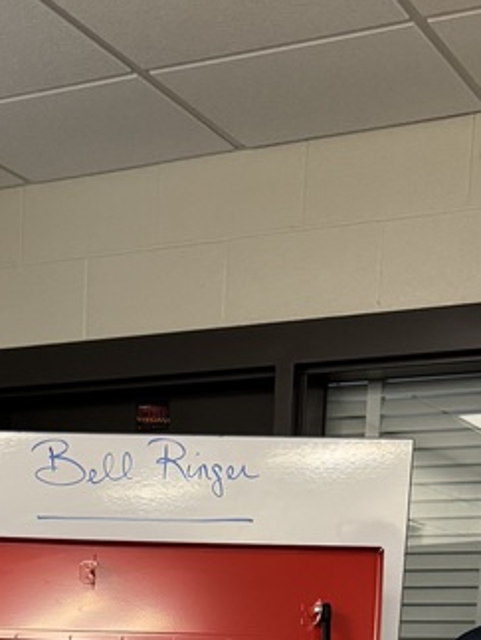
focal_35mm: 76
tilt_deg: -12.9
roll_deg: -1.7
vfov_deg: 21.2
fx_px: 1405
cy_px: 989
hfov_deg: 19.3
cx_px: 105
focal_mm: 6.76
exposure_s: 1/60
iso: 250
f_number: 1.78
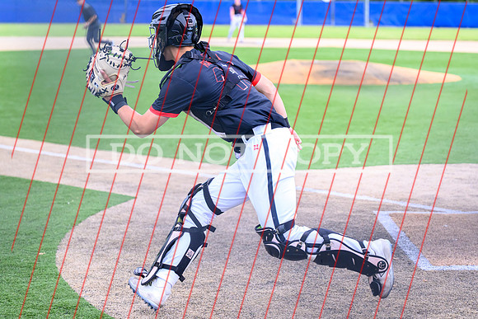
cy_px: 166
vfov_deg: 15.1
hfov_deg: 22.4
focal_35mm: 91
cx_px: 293
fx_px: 1206
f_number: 2.8
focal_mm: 74
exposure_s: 1/3200
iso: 2000
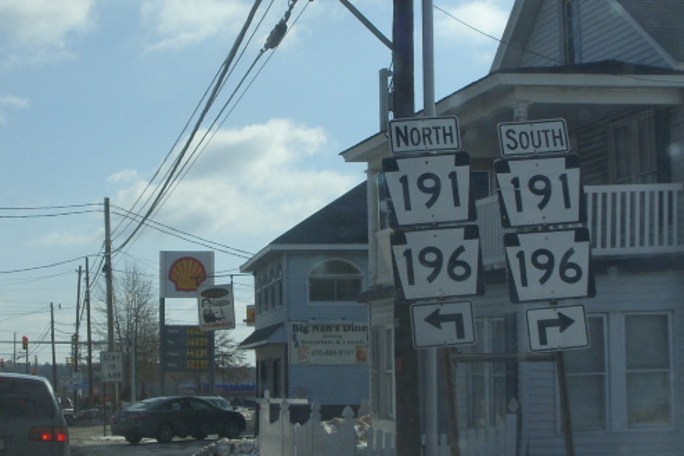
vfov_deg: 16.6
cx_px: 209
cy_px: 211
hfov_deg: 24.6
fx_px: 1557
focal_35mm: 82
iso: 50
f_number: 4.9
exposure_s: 1/1043
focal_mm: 6.3
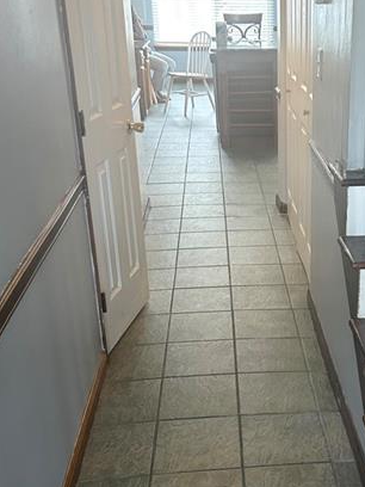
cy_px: 282
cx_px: 303
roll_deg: -1.3
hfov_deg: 28.9
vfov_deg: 38.8
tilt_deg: -24.4
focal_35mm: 49
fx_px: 689
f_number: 1.5
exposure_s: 1/60
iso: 250
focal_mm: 5.7
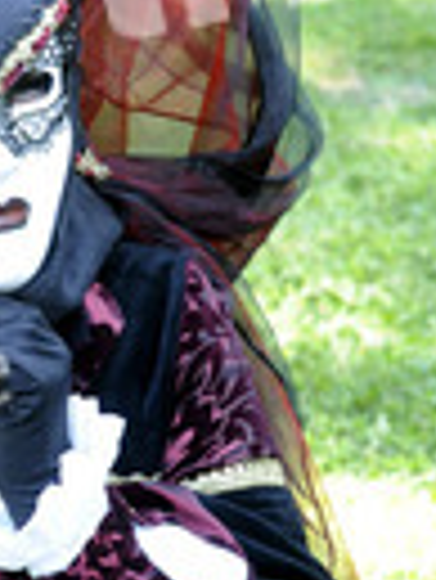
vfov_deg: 13.0
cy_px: 607
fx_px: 2498
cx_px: -88
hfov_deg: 9.8
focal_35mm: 149
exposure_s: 1/160
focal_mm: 50
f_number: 5
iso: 800
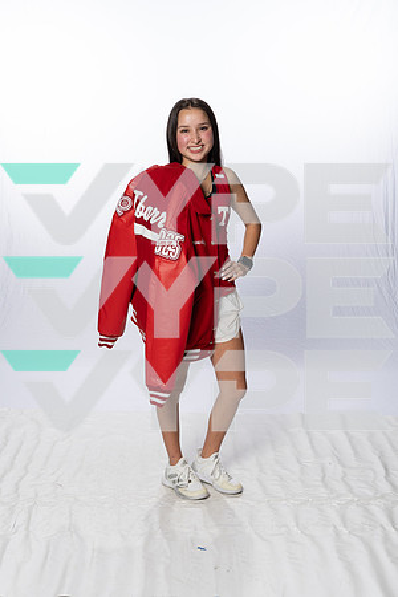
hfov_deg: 23.8
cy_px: 298
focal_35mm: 57
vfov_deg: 35.1
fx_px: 945
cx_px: 199
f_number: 8
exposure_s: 1/250
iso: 640
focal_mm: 57
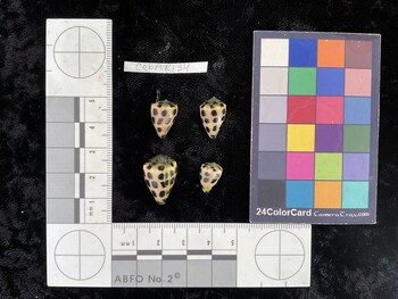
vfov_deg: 48.3
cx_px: 199
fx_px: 334
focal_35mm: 29
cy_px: 150
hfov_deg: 61.6
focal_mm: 3
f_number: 1.8
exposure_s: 1/60
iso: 40
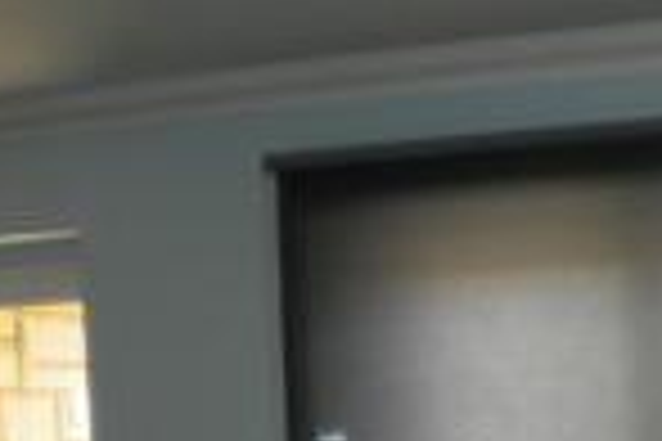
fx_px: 2335
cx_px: 887
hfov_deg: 15.3
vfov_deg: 10.1
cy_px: 819
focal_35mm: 127
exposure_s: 1/117
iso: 113
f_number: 3.1
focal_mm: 6.3
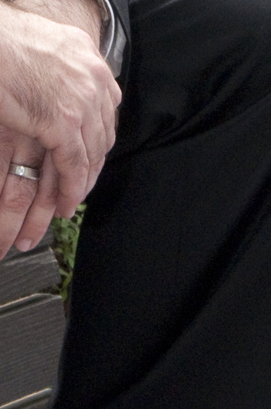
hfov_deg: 5.9
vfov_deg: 8.6
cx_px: -203
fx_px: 2604
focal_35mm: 230
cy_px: -366
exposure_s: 1/100
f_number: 14
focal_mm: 38
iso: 1600
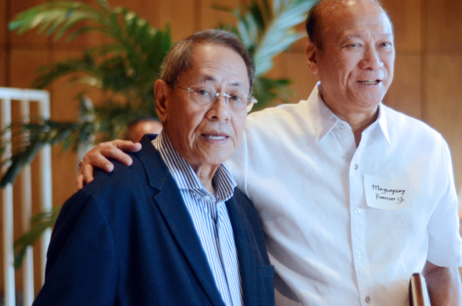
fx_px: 1165
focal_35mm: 91
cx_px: 275
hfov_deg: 22.4
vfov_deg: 14.9
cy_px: 145
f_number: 1.8
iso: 2000
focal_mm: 50
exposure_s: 1/200
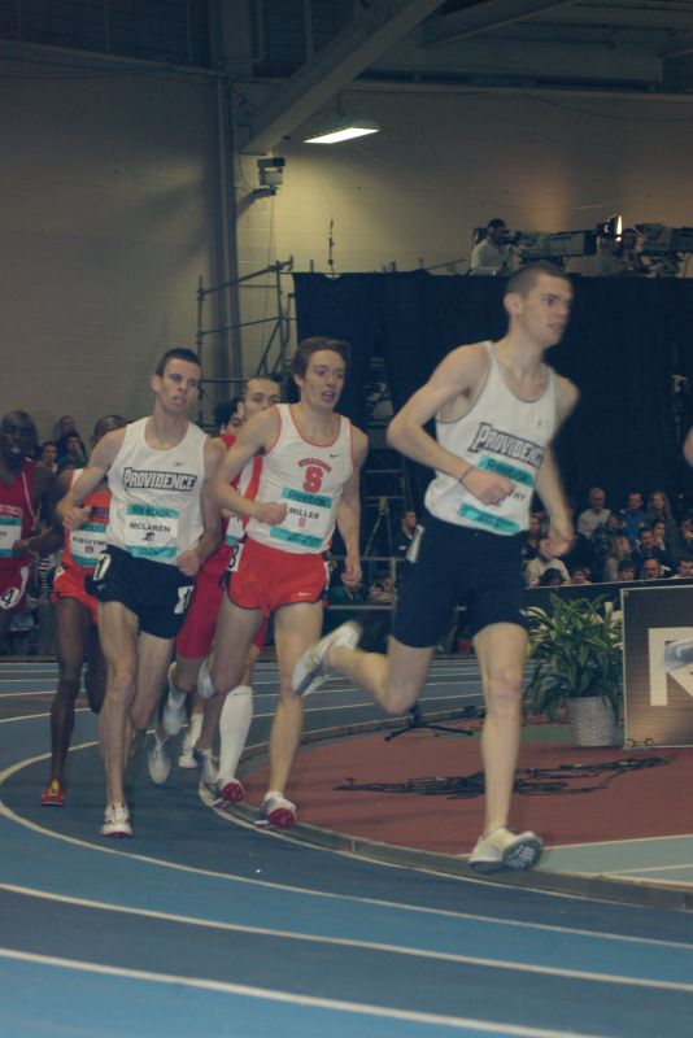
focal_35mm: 120
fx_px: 3462
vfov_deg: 17.1
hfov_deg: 11.4
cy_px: 519
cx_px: 346
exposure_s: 1/125
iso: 800
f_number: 6.3
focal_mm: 80
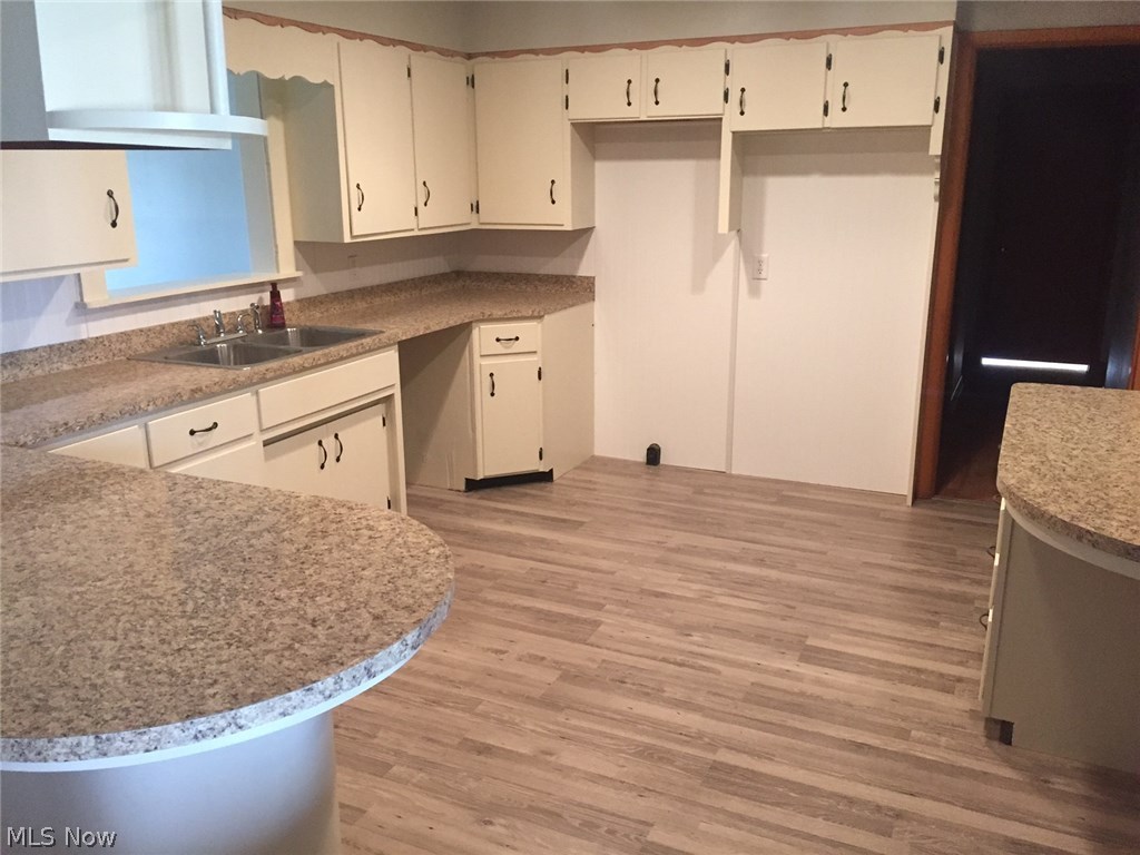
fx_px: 955
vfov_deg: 48.2
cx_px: 570
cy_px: 428
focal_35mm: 29
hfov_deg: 61.7
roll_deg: +0.6
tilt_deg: -14.1
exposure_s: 1/30
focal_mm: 4.15
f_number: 2.2
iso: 160
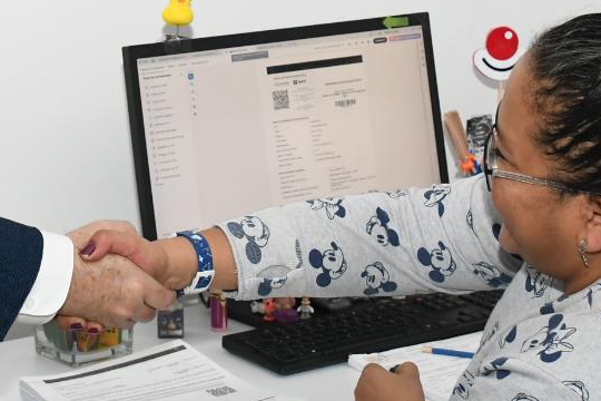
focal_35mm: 108
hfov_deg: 18.8
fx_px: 1803
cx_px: 174
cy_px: 0
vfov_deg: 12.5
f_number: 5.6
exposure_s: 1/160
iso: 1600
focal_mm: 24
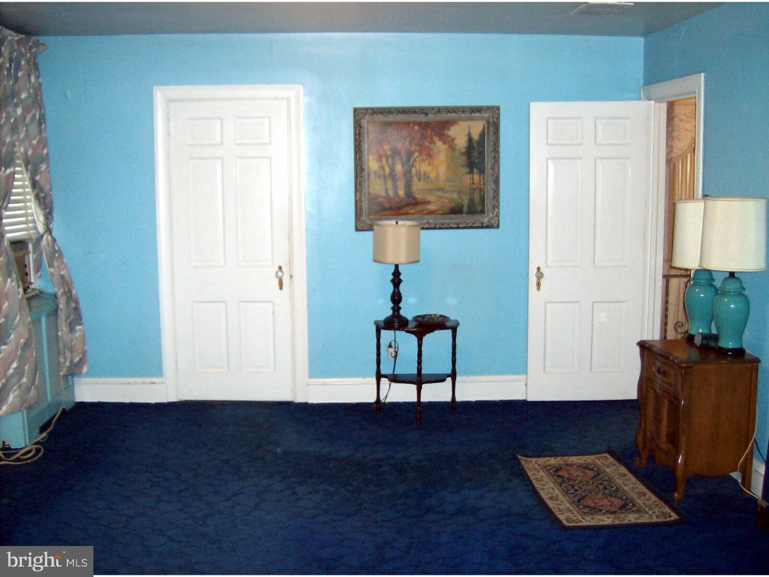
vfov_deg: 39.7
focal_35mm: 36
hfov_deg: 51.4
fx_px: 800
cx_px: 384
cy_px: 288
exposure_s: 1/60
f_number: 2.8
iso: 200
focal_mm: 6
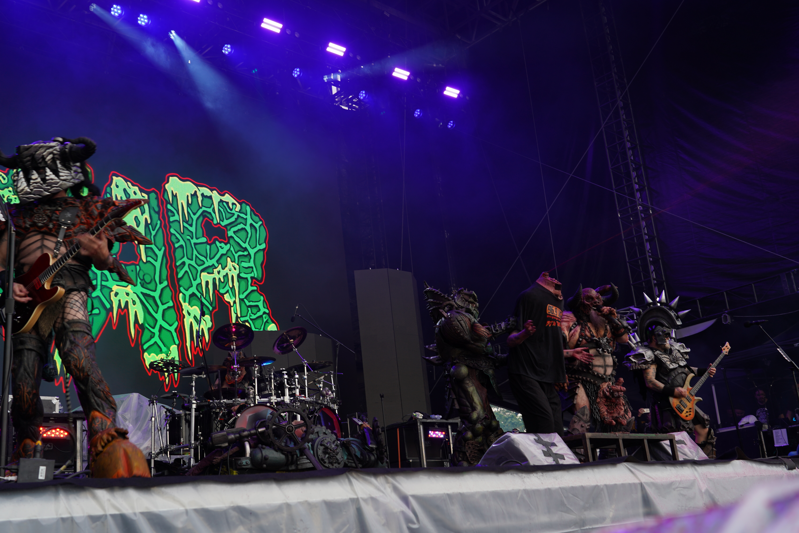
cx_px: 400
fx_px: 866
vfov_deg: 34.2
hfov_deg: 49.6
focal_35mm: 39
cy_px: 266
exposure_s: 1/60
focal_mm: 39
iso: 100
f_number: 5.6
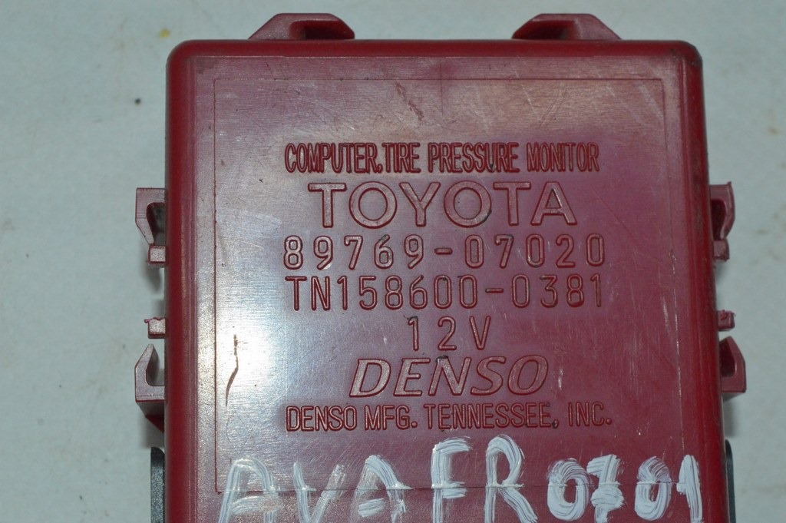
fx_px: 1800
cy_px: 262
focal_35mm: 82
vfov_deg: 16.5
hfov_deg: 24.6
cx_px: 393
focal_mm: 55
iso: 2500
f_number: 16
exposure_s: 1/200
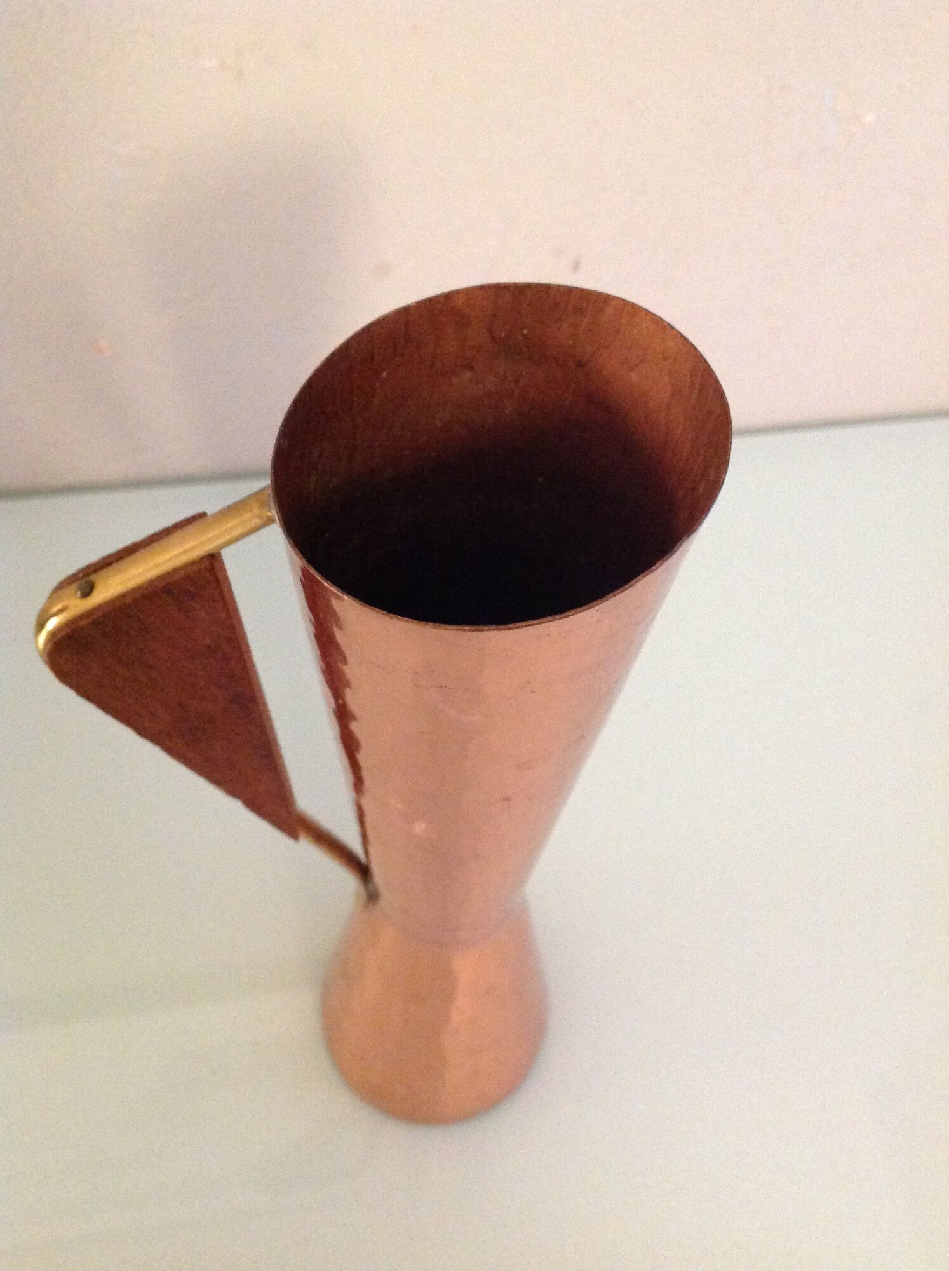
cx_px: 474
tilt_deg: -55.0
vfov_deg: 52.7
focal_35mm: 35
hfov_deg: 40.6
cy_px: 636
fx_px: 1283
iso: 640
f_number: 2.4
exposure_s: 1/17
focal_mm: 4.28
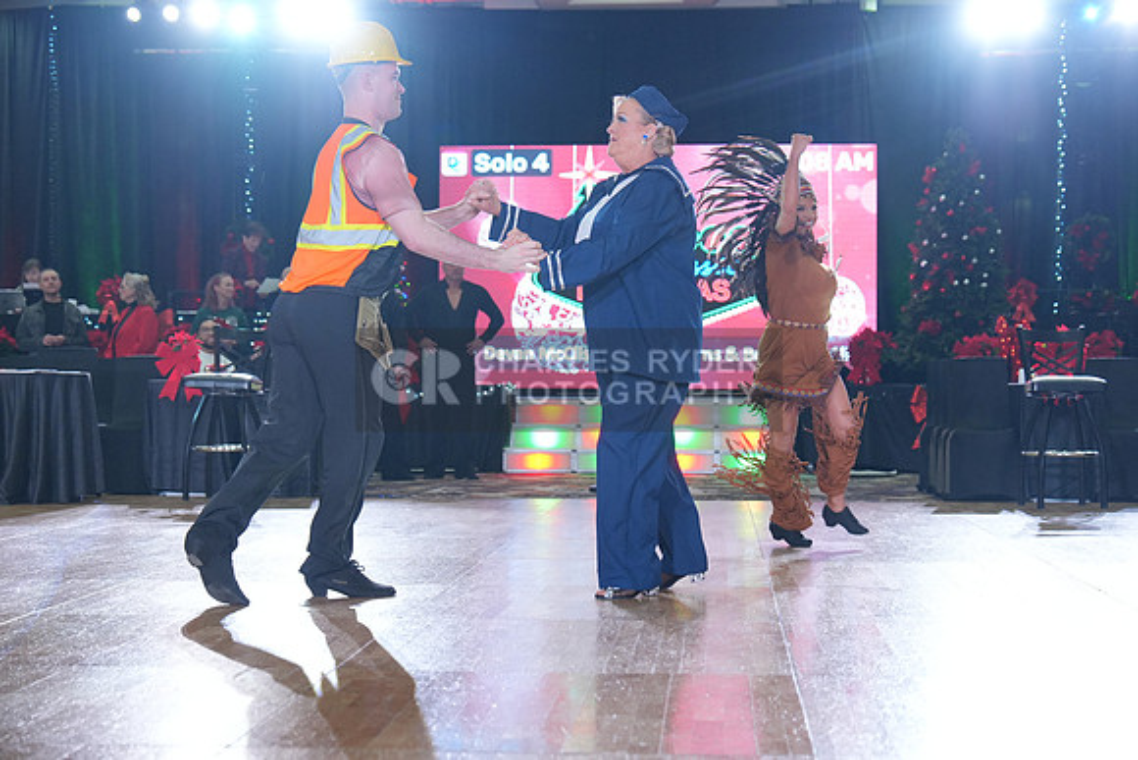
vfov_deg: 20.3
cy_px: 380
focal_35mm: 67
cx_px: 569
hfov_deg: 30.1
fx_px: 2118
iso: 2000
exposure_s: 1/400
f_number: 4
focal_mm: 67
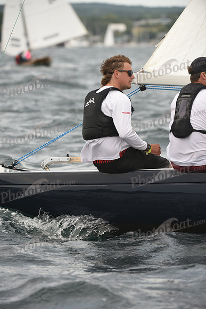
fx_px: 2059
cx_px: 103
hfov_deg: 5.7
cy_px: 154
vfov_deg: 8.6
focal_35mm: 240
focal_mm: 240
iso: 250
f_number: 4.5
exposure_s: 1/640
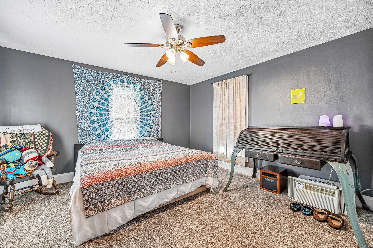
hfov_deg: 104.3
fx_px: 145
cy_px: 124
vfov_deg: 81.2
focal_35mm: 14
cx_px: 186
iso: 400
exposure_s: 1/6
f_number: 4.8
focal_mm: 14
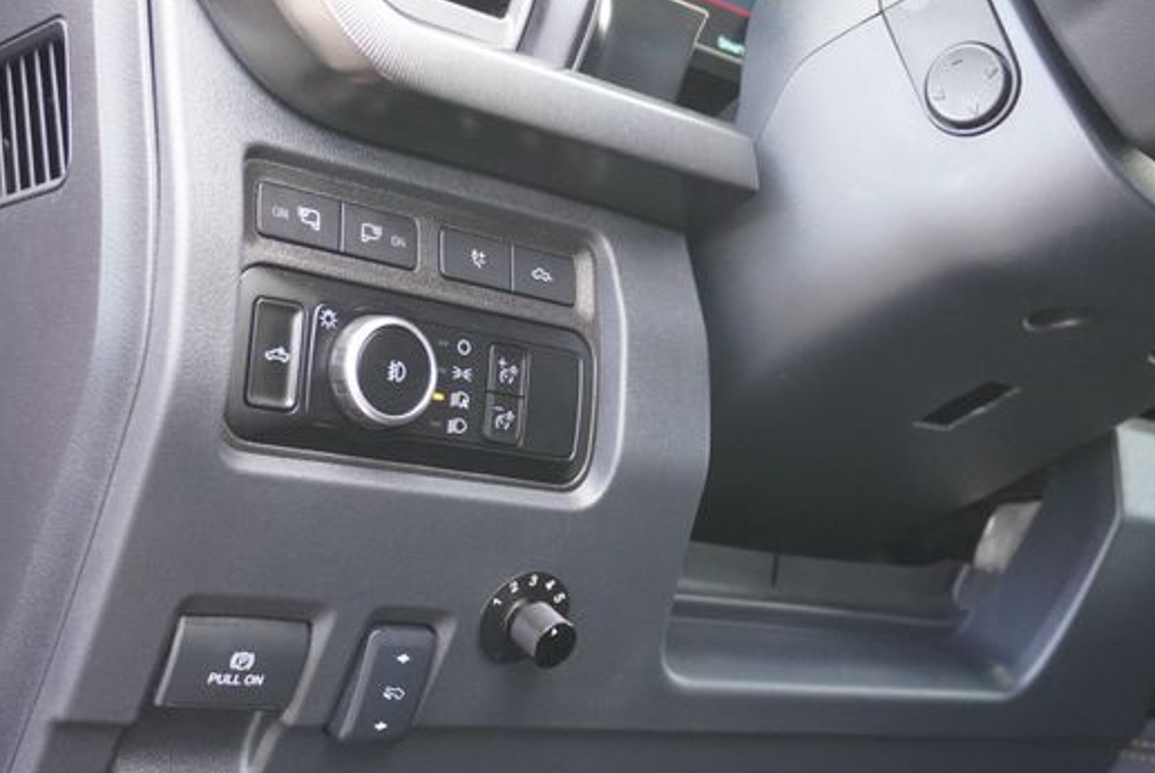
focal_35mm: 52
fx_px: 1670
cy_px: 391
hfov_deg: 38.1
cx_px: 605
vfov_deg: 26.1
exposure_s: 1/160
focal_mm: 28
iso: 2500
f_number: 4.5
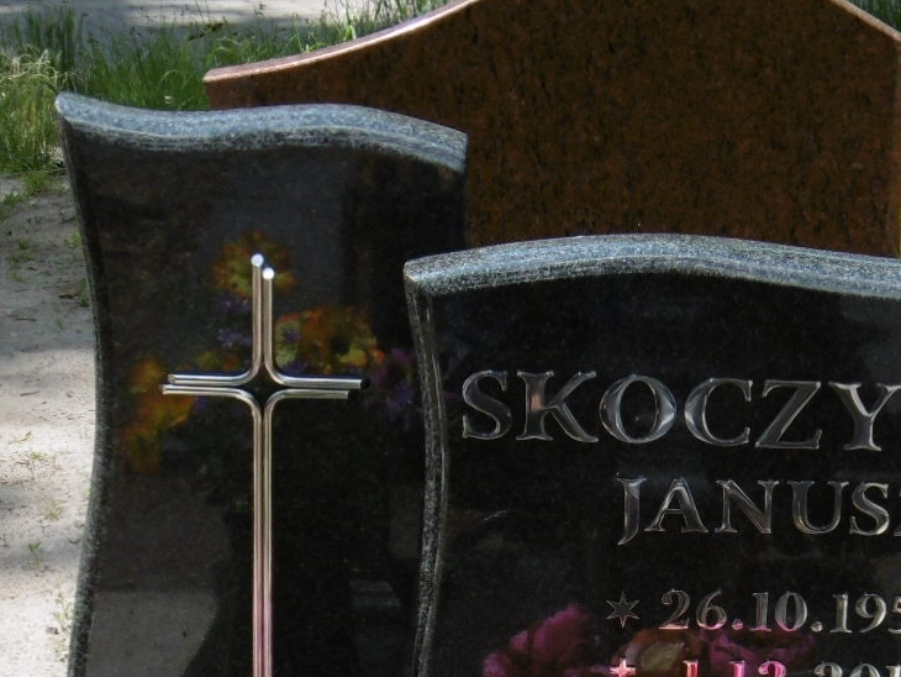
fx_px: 3723
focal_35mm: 143
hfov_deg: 13.8
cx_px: 644
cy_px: 797
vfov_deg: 10.2
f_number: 4
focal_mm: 9.2
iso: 100
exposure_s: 1/500
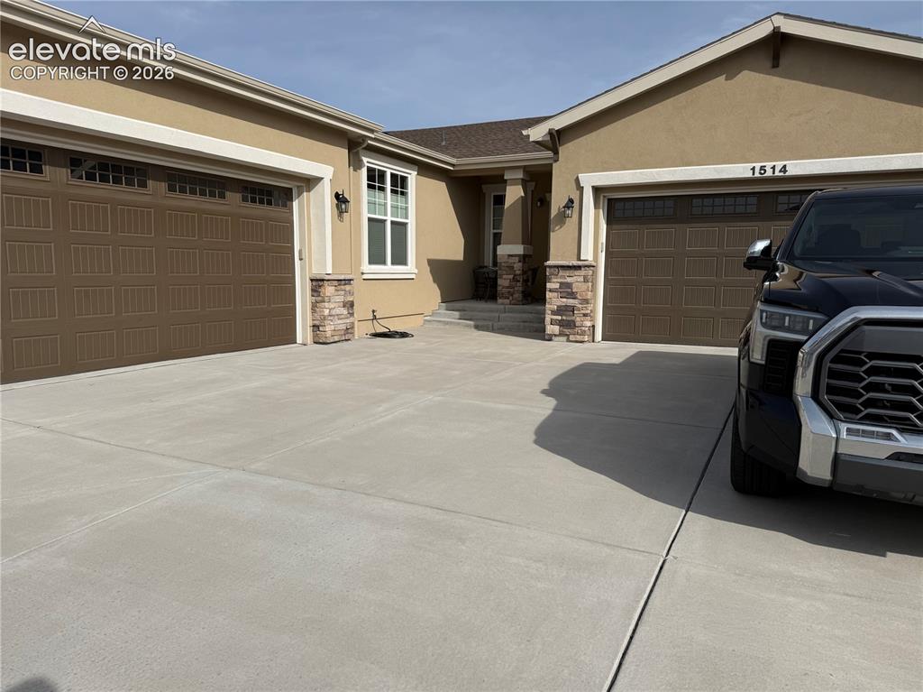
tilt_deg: -4.6
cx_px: 462
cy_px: 346
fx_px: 640
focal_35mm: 24
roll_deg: +0.4
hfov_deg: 71.6
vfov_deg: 56.8
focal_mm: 6.76
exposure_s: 1/6173
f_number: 1.78
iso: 80
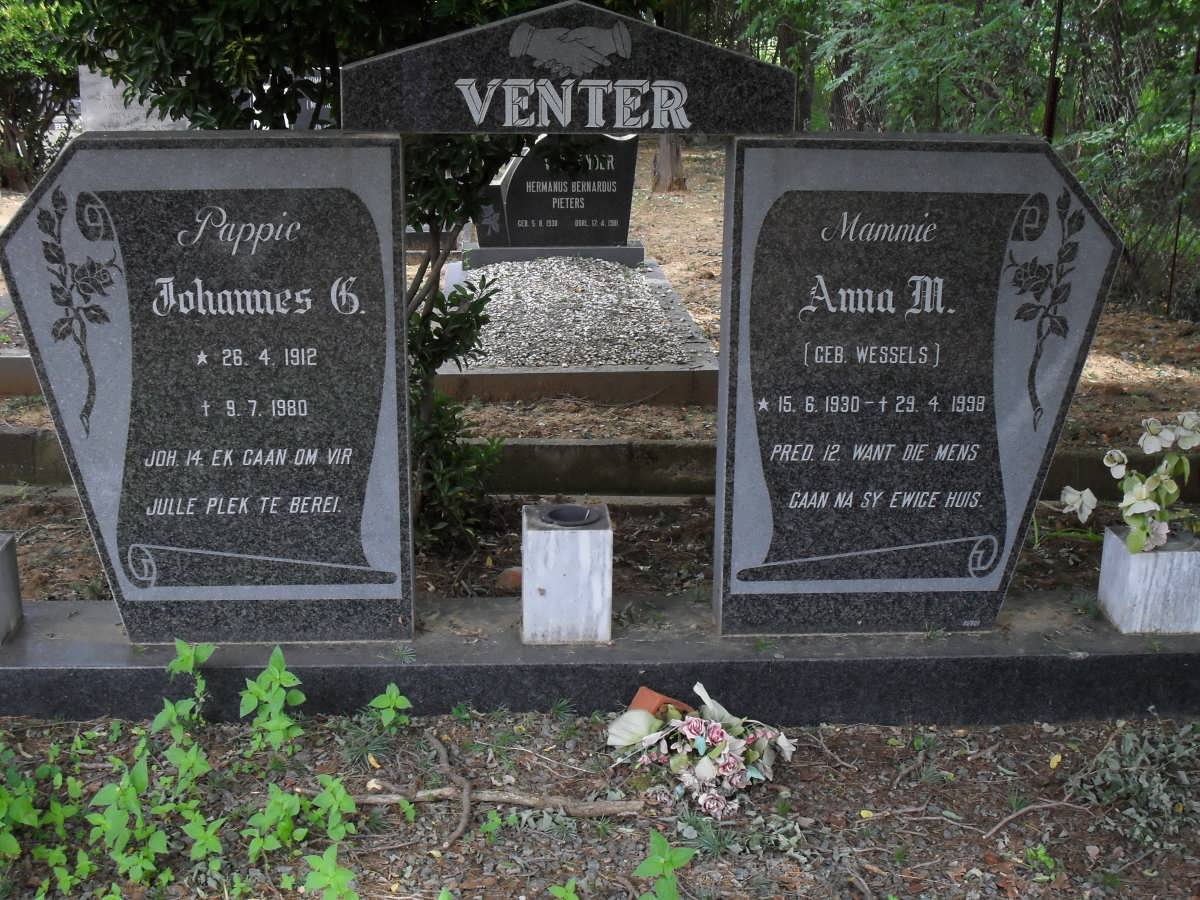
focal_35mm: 49
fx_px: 1699
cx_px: 600
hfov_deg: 38.9
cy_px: 450
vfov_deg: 29.7
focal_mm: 8.7
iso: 120
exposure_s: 1/45
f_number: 3.9
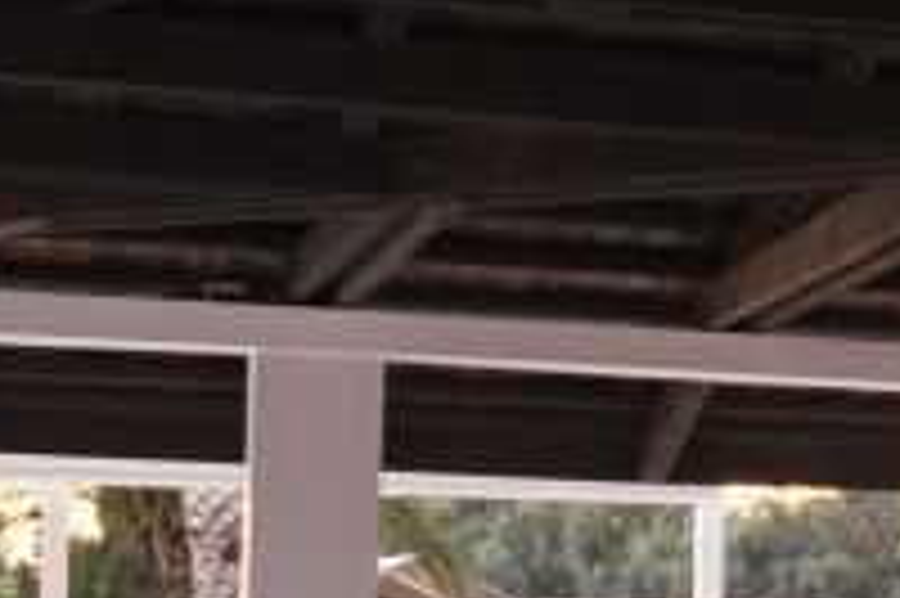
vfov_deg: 8.5
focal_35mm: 159
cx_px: 1674
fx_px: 3972
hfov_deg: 11.8
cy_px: 717
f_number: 8
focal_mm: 31
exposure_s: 1/125
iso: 800
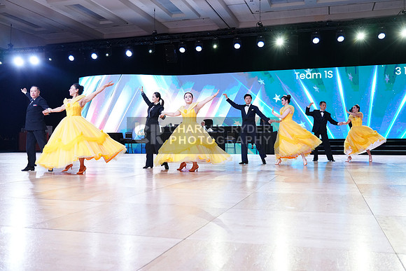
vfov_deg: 38.9
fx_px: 384
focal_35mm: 34
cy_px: 136
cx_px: 203
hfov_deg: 55.8
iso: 2000
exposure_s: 1/500
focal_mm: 34
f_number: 4
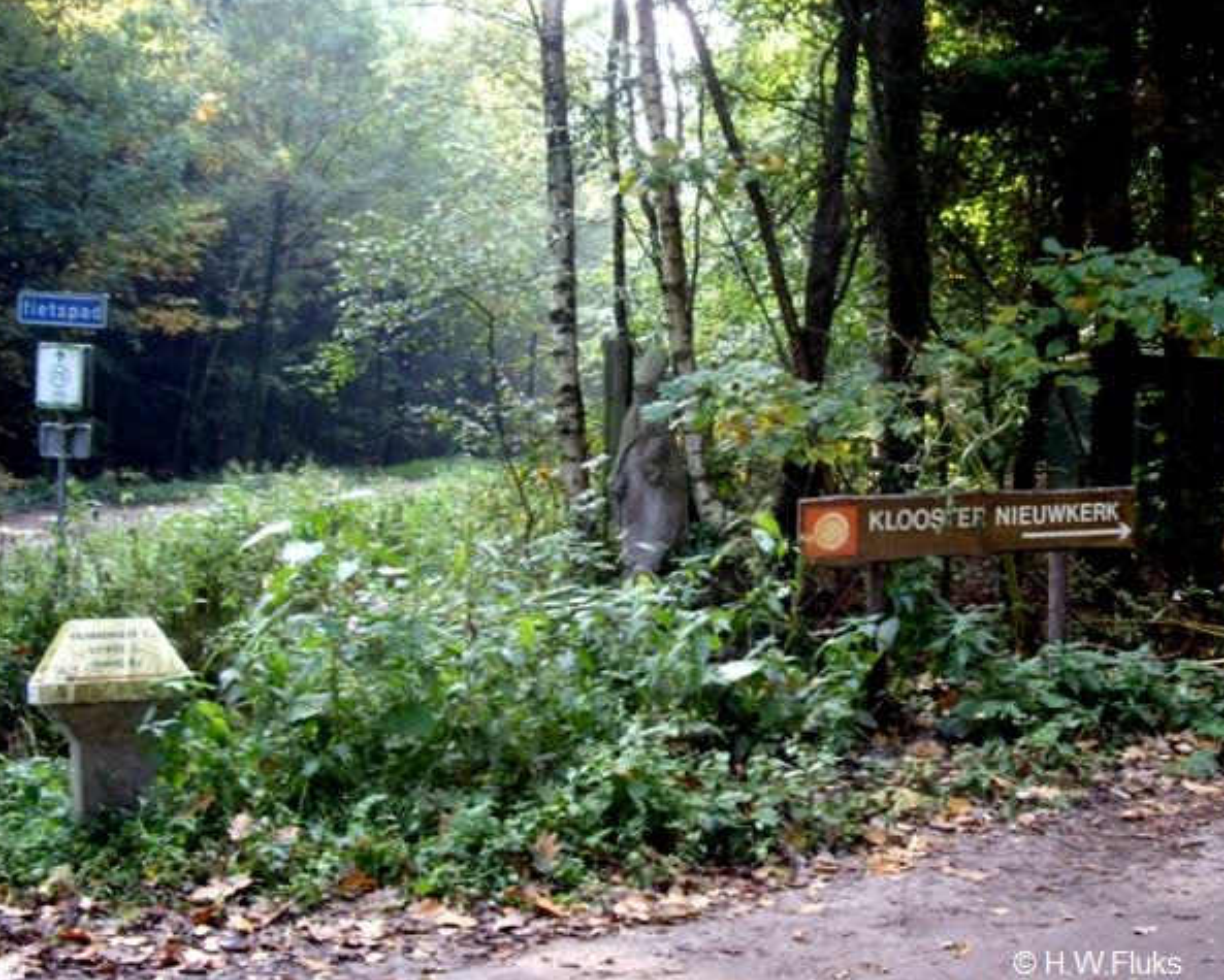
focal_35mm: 40
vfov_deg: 37.4
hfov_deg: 45.8
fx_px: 1450
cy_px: 489
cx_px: 619
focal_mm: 7.9
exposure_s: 1/80
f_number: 2.8
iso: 400
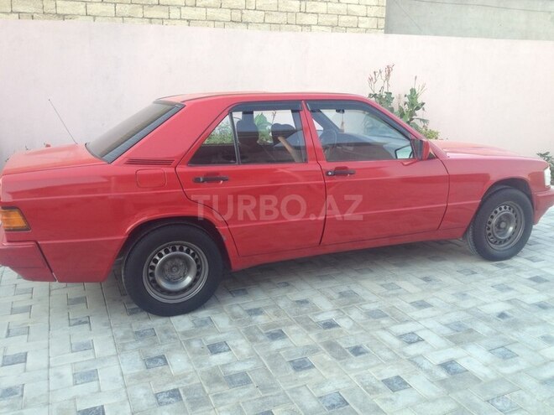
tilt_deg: -14.5
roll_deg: +0.2
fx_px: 560
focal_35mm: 35
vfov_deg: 40.7
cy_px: 208
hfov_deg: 52.6
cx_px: 277
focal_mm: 4.28
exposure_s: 1/138
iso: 50
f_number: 2.4
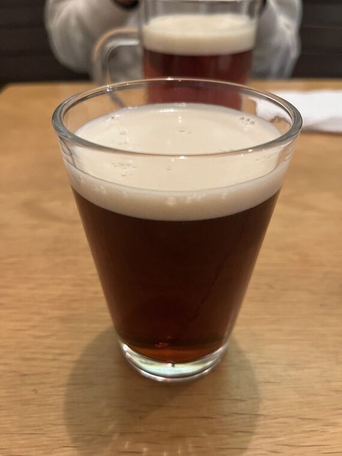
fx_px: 343
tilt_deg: -37.0
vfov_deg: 67.3
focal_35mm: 26
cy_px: 228
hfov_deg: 53.1
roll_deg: +0.8
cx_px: 171
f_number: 1.6
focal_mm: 5.1
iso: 500
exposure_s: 1/50
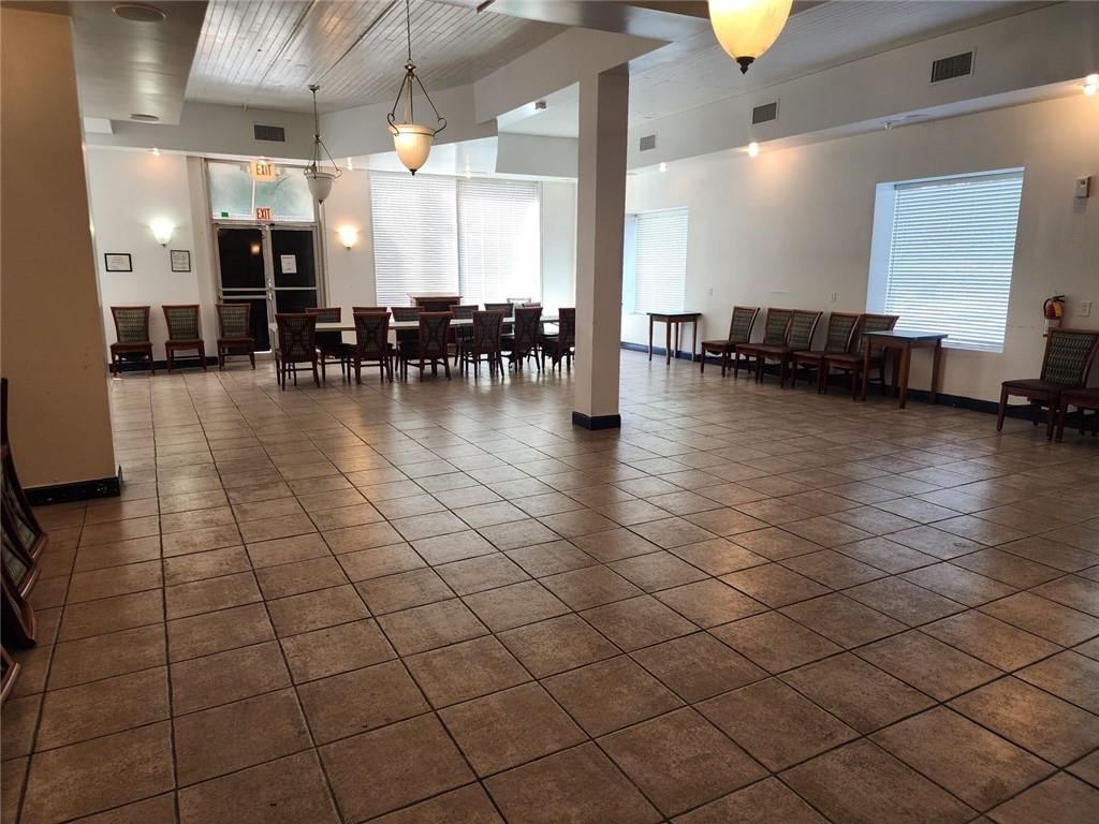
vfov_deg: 58.9
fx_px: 730
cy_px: 412
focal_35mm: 23
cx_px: 550
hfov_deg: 73.9
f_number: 1.8
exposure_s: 1/120
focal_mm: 6.4
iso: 80
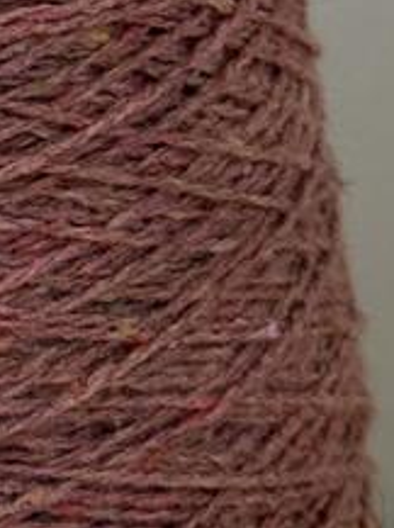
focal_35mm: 227
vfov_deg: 8.6
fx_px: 3455
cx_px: -358
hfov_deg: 6.4
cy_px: -90
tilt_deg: -6.2
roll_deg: -0.4
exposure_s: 1/86
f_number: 1.78
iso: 100
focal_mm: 6.76
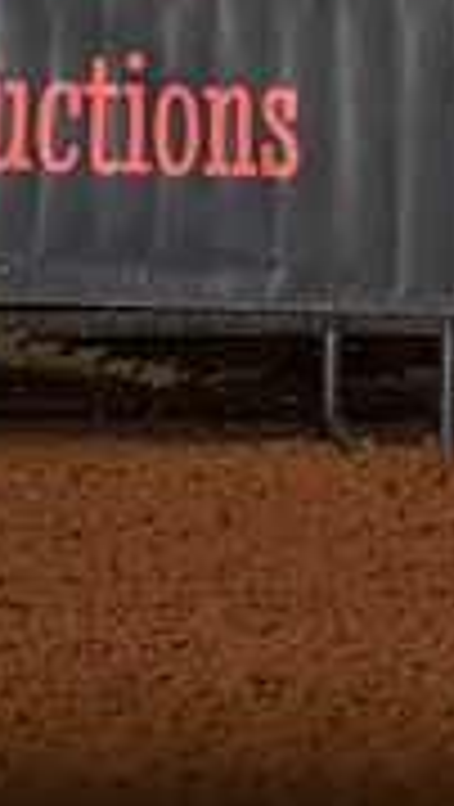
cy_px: 74
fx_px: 24618
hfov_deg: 1.1
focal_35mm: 1153
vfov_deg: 1.9
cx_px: 1097
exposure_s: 1/250
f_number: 5.6
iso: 1000
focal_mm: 340
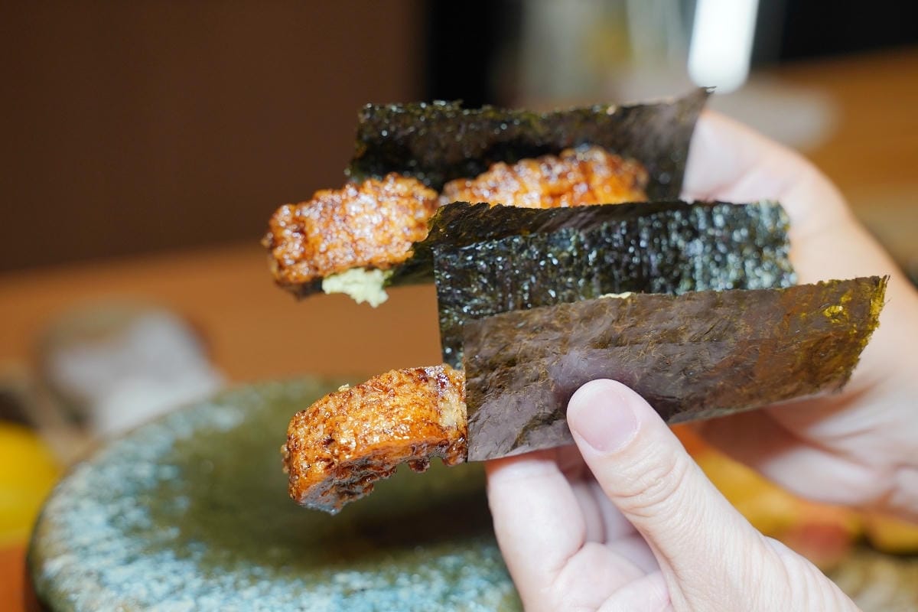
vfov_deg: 26.5
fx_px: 1300
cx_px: 459
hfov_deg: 38.9
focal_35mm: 51
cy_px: 306
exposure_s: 1/60
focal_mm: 51
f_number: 4
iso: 500
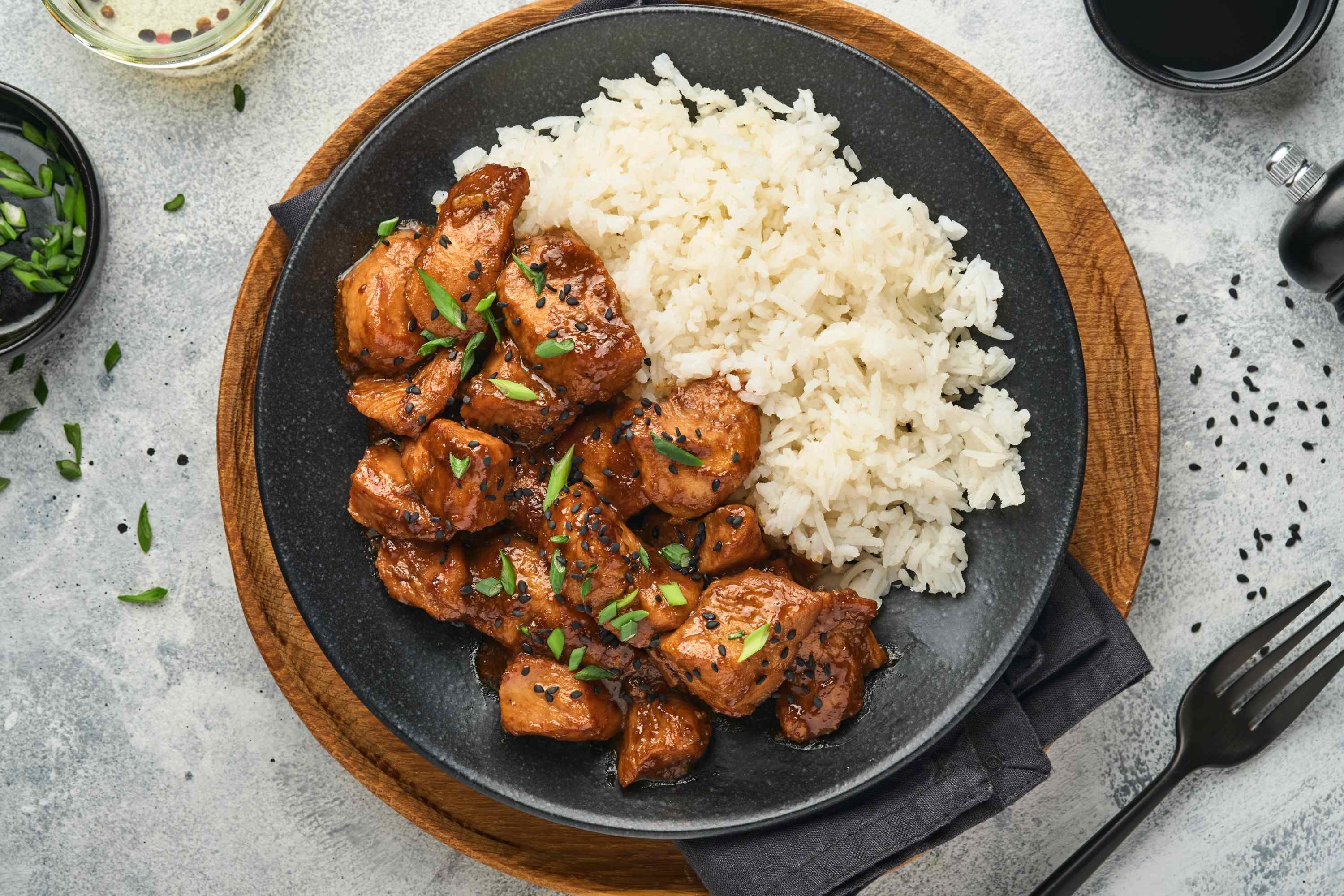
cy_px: 448
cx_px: 672
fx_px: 3360
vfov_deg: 15.2
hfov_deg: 22.6
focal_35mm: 90
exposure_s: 1/160
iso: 160
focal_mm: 60
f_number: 9
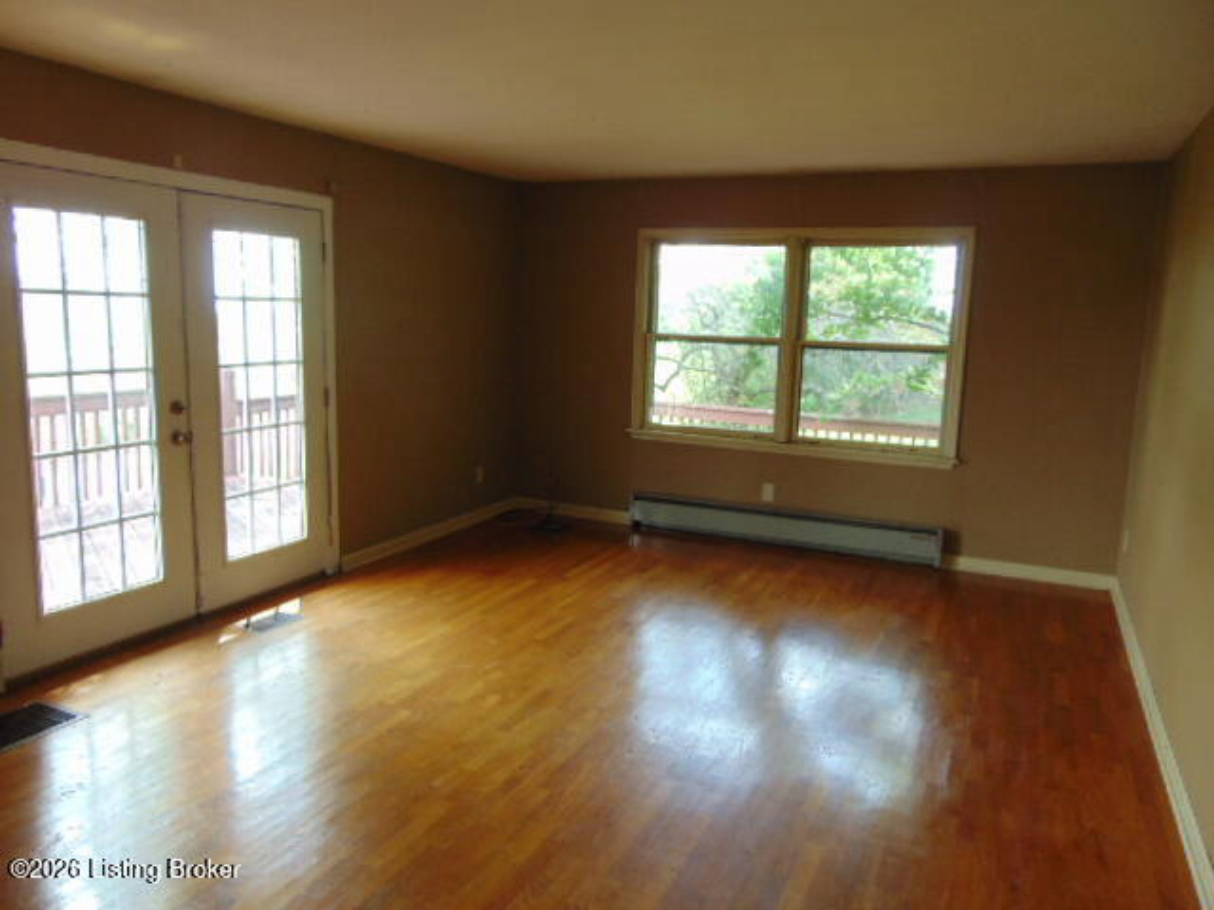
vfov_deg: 54.9
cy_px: 455
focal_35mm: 25
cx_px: 607
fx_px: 877
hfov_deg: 69.4
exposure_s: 1/40
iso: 100
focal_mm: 4.5
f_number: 3
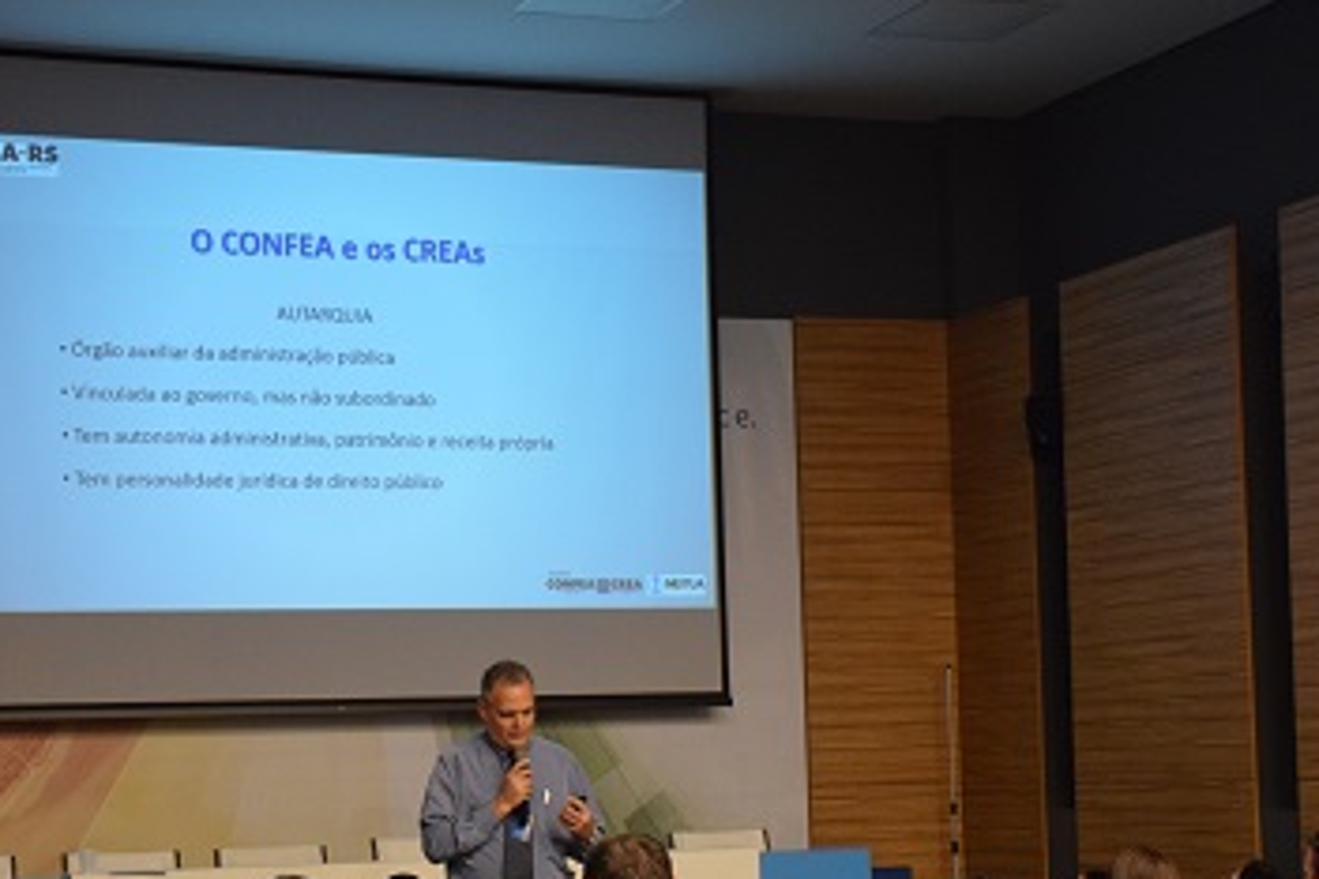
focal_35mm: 77
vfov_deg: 17.6
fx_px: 2821
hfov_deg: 26.3
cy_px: 629
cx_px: 552
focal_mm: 30
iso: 2500
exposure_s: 1/60
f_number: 4
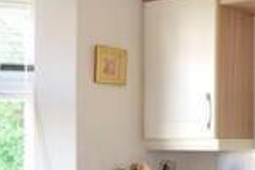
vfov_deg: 20.3
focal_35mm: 66
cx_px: 388
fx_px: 467
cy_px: 137
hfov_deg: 23.8
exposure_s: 1/1.3
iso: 400
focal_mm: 10
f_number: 20
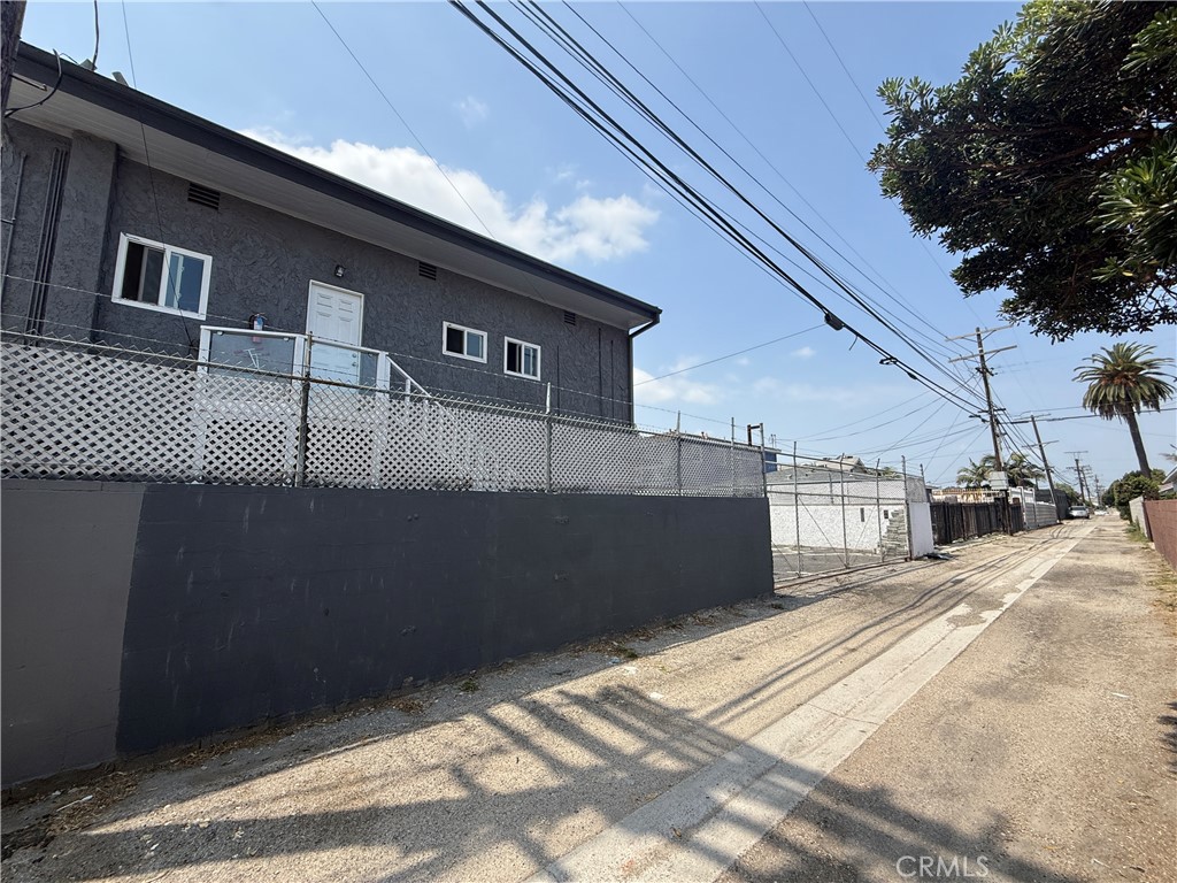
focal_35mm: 14
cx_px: 588
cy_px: 442
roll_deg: +0.7
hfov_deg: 102.1
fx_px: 476
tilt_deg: +9.9
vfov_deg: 85.7
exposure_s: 1/1848
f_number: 2.2
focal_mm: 2.22
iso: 50
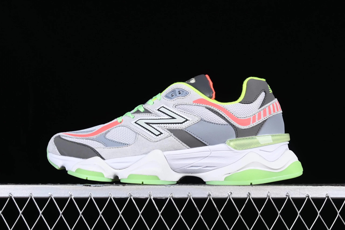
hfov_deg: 27.0
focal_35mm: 75
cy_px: 115
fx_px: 719
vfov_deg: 18.2
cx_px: 172
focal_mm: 50
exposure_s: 1/80
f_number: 8
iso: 160
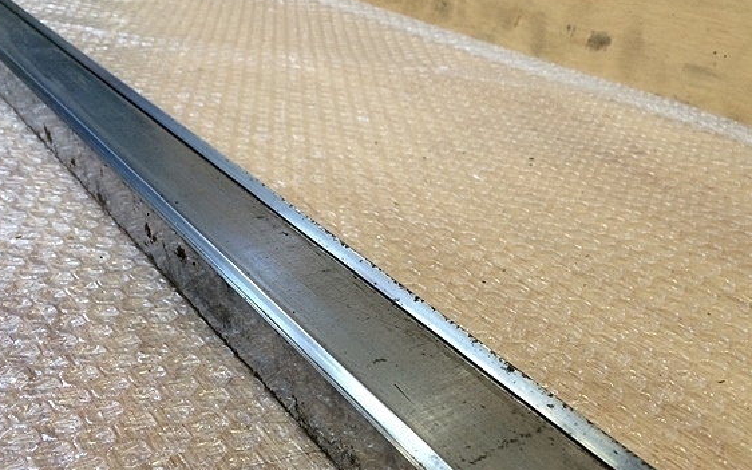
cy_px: 296
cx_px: 347
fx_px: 717
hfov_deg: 55.3
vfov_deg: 36.0
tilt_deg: -31.5
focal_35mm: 35
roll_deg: -1.4
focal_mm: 4.15
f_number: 2.2
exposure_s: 1/30
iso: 40
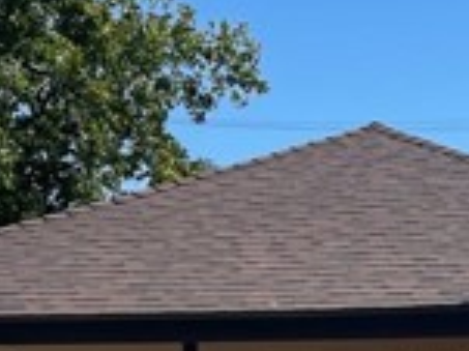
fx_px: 1435
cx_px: 422
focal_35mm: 106
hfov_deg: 18.3
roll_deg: +0.4
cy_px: 568
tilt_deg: -9.8
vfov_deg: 13.0
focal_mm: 5.1
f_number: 1.6
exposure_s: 1/4525
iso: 32
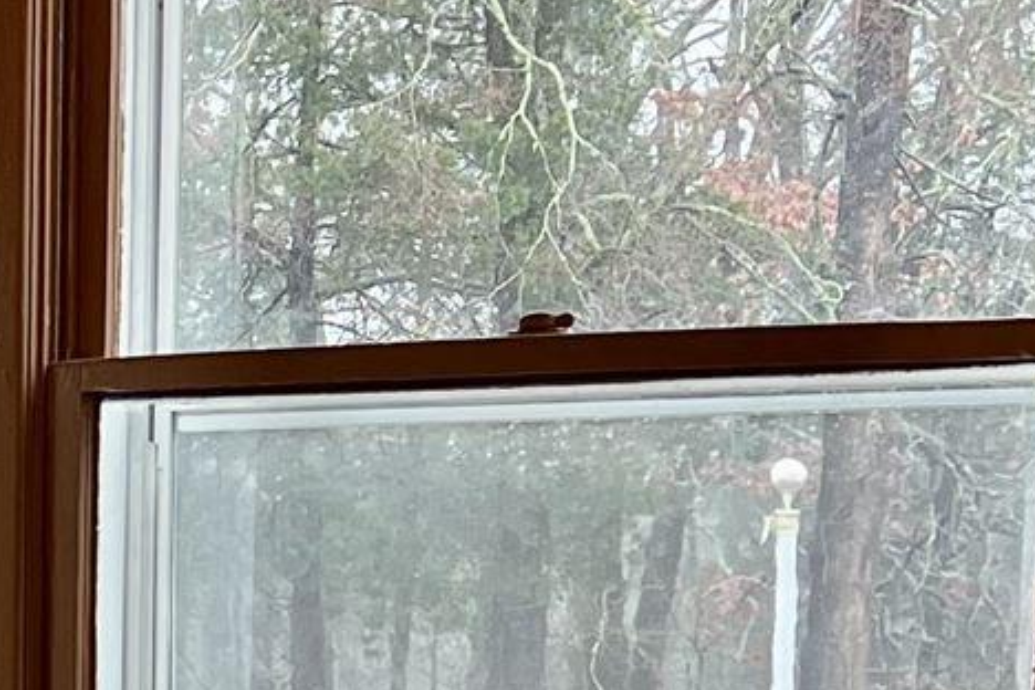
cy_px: 1055
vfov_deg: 10.0
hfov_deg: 14.2
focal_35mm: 133
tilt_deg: -6.3
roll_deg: +0.2
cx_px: -597
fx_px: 3823
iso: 125
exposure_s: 1/120
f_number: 1.5
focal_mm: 5.7
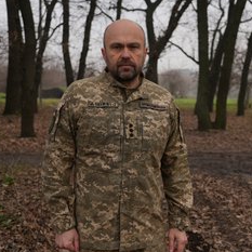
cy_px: 140
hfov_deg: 31.5
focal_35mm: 54
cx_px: 152
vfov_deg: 31.6
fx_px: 445
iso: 100
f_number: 4
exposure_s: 1/320
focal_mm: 37
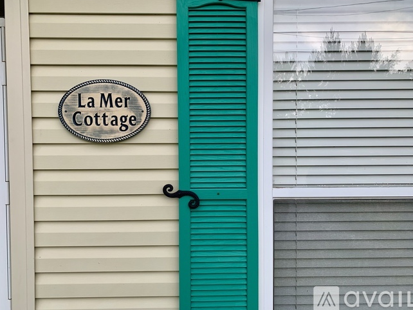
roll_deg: -0.1
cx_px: 203
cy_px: 151
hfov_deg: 65.3
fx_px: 322
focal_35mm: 27
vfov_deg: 51.4
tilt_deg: -1.6
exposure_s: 1/121
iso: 40
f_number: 1.8
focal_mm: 4.25
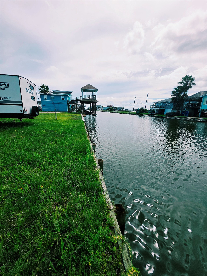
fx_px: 104
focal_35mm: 13
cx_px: 104
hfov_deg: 89.9
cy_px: 138
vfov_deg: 106.2
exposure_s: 1/3333
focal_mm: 2.2
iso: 40
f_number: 1.9
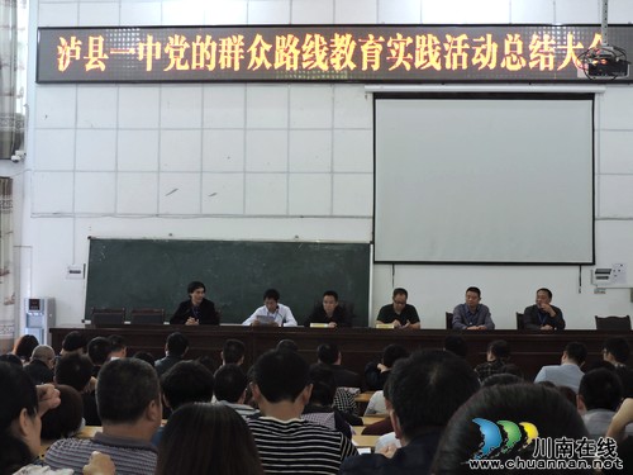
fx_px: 859
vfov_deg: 30.9
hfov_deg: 40.4
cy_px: 238
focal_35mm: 47
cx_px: 316
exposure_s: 1/15
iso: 400
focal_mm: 8.4
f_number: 3.5
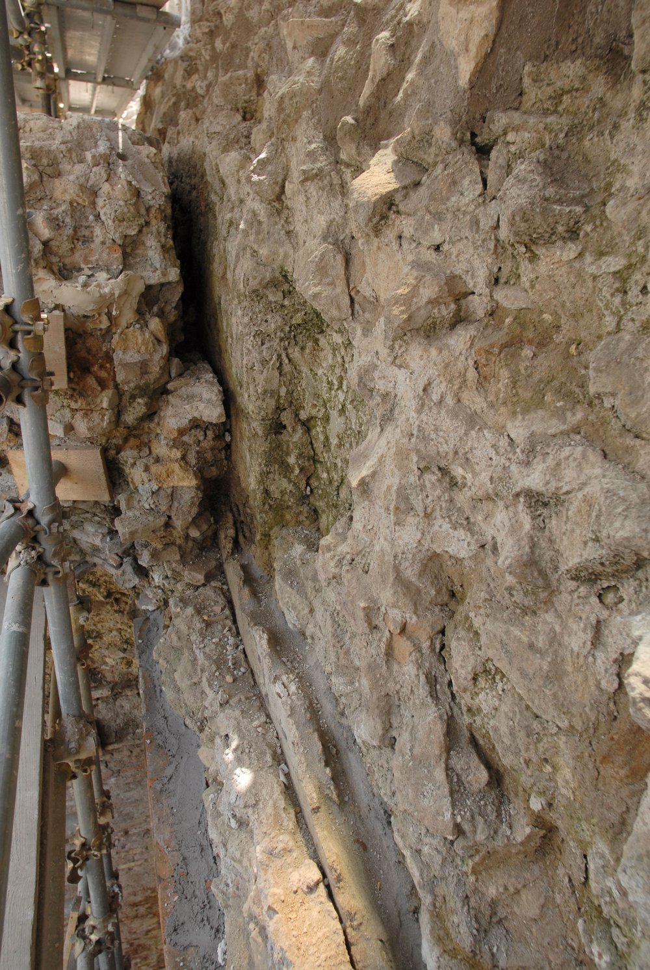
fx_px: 567
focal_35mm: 21
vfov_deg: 81.1
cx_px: 325
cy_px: 485
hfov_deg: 59.7
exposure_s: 1/100
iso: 200
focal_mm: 14
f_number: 5
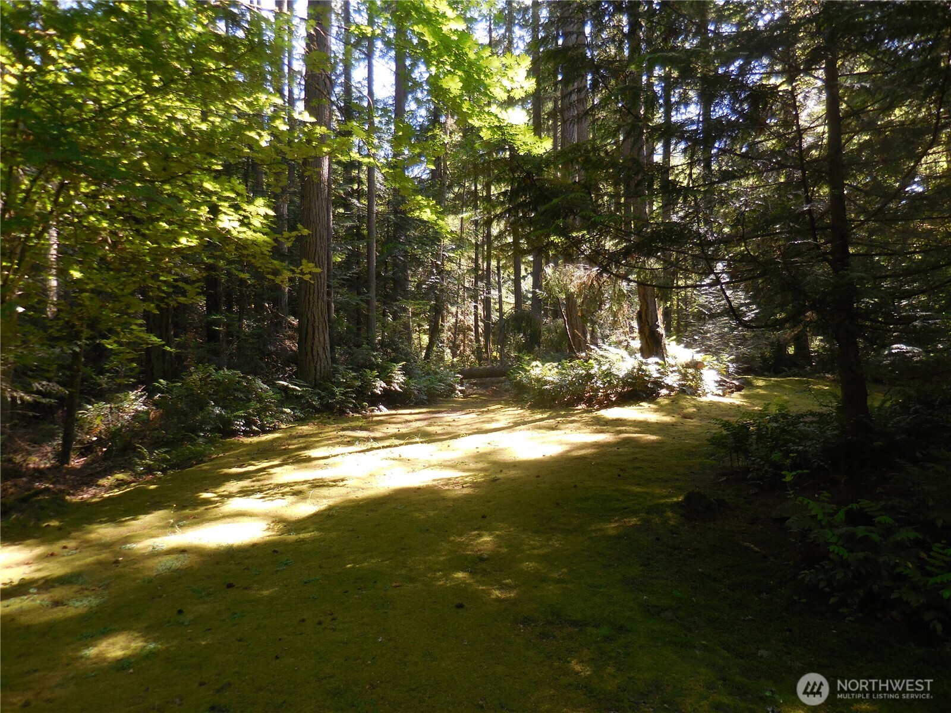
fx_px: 687
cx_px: 476
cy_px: 356
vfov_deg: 54.9
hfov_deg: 69.4
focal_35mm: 25
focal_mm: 4.5
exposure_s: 1/50
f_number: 3.3
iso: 125
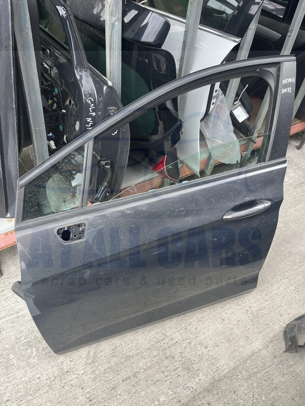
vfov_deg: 67.3
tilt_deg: -44.6
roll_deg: -7.2
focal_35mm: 26
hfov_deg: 53.1
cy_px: 203
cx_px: 152
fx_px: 305
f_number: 1.6
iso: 50
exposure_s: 1/121
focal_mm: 5.1
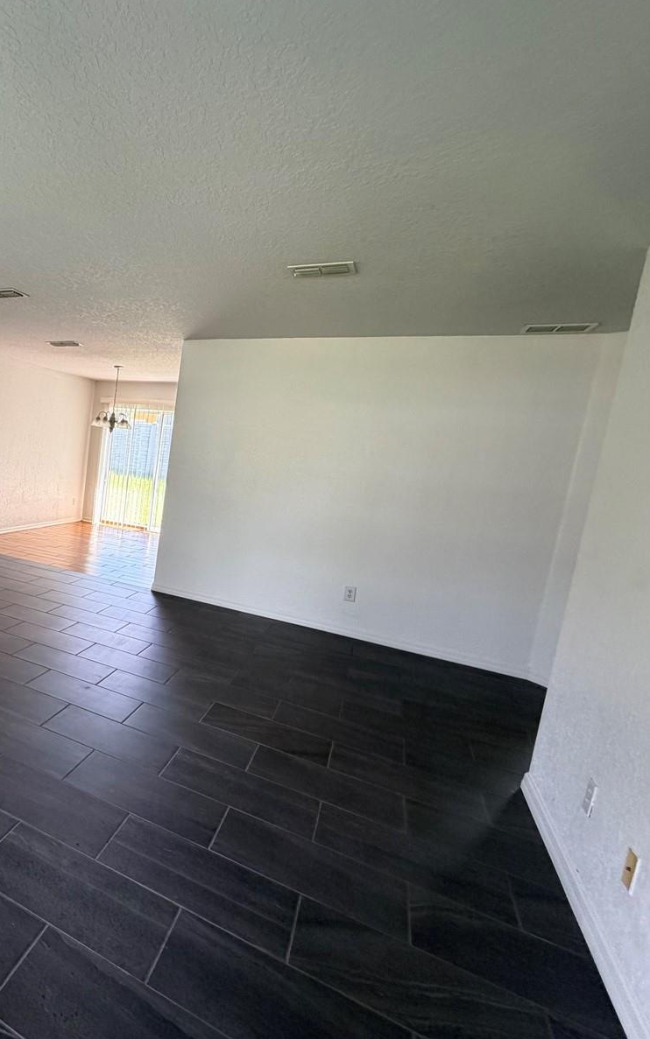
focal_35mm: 20
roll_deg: -4.7
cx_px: 38
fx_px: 567
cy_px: 515
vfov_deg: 85.1
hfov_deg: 51.0
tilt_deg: -8.0
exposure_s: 1/121
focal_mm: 2.22
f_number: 2.2
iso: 200
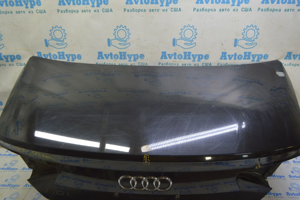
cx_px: 150
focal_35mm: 27
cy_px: 100
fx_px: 225
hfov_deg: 67.4
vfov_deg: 47.9
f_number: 5.6
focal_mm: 18
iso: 400
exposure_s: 1/20
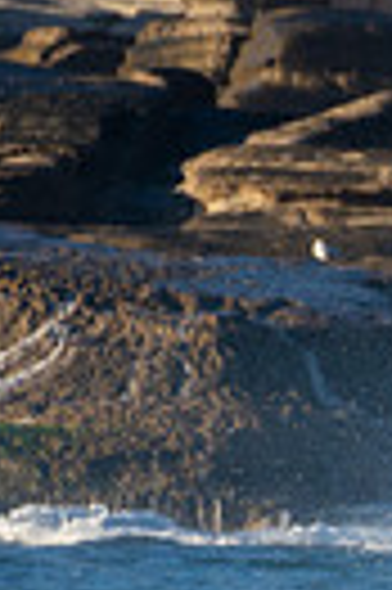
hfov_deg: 0.4
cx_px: 1077
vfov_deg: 0.6
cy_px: 795
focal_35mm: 3324
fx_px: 54432
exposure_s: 1/640
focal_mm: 500
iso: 250
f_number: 5.6
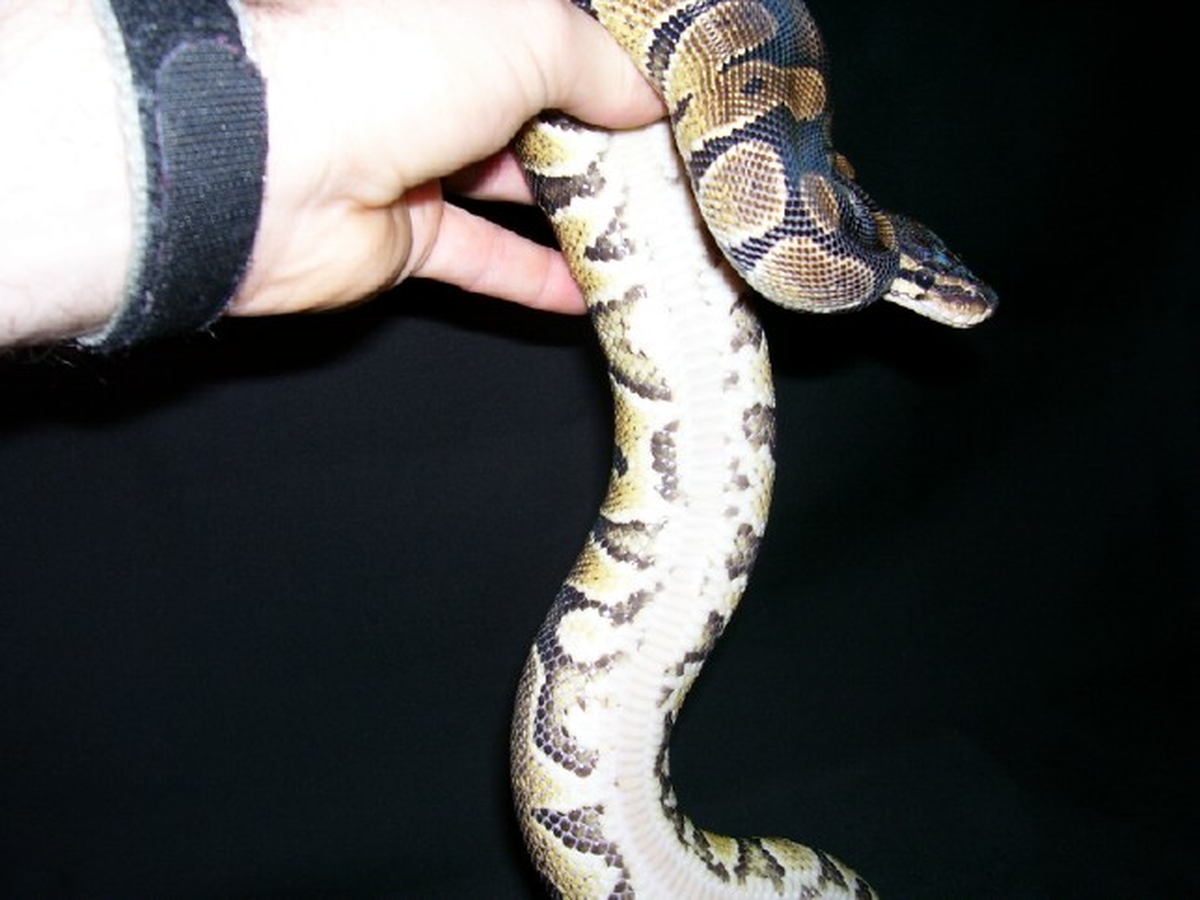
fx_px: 1179
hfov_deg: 54.0
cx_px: 600
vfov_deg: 41.8
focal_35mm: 34
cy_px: 450
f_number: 2.7
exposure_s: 1/60
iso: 80
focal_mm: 5.6
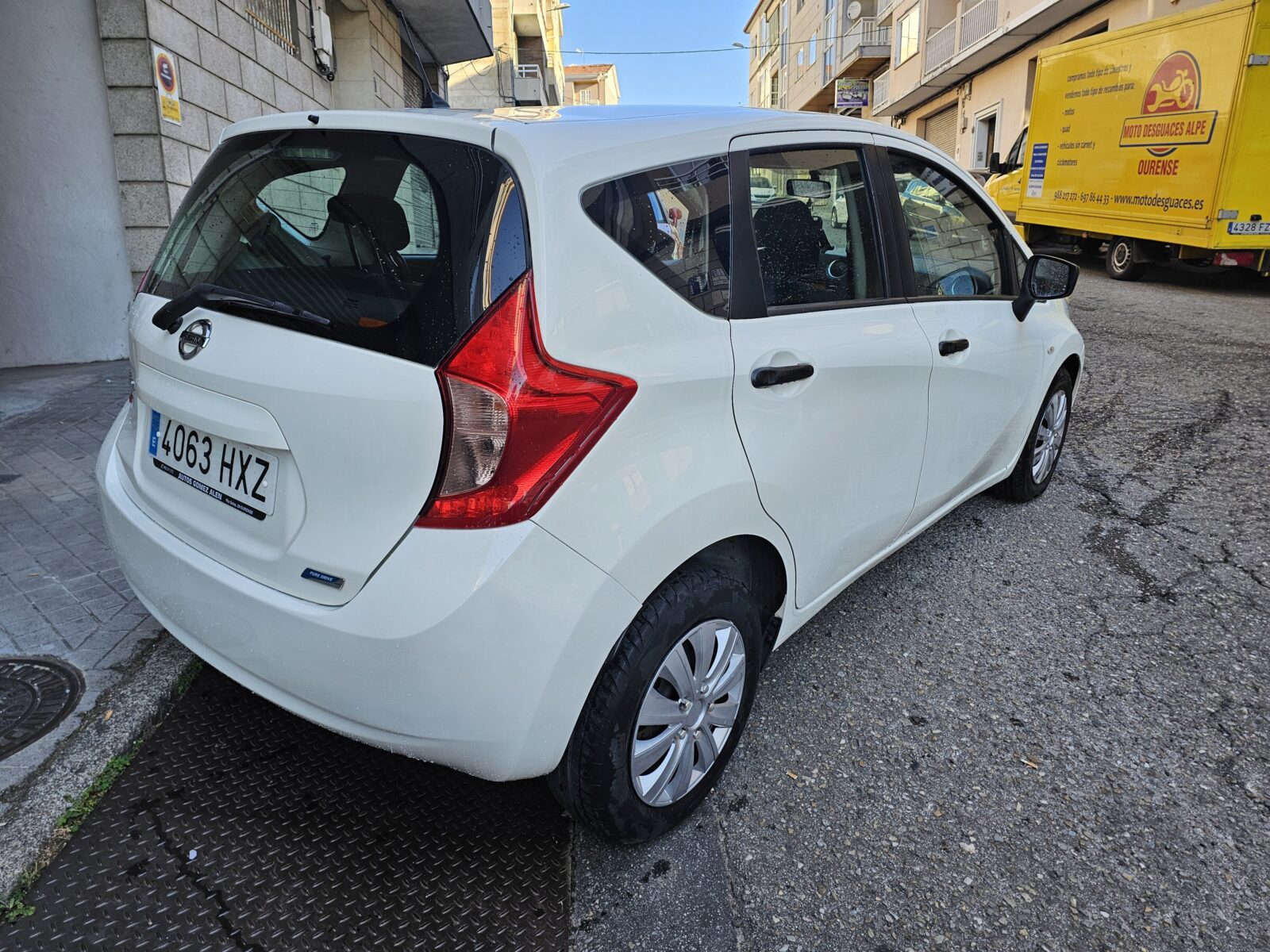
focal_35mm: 23
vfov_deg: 58.9
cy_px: 476
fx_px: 844
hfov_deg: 73.9
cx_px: 635
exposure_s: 1/180
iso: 25
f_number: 1.7
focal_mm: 6.3
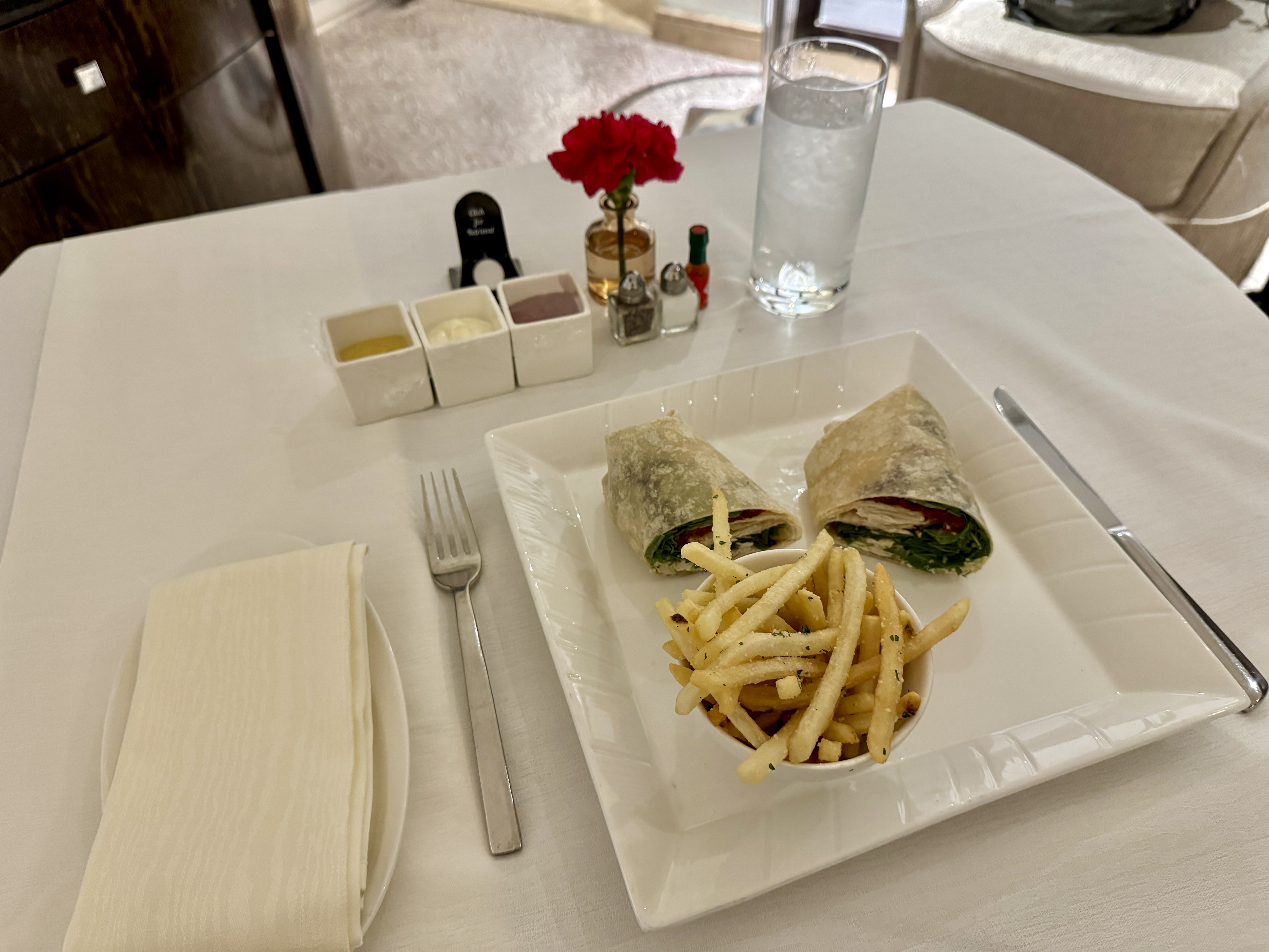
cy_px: 476
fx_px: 880
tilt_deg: -48.1
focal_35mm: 24
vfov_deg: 56.8
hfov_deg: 71.6
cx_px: 634
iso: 640
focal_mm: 6.76
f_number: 1.78
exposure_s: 1/40
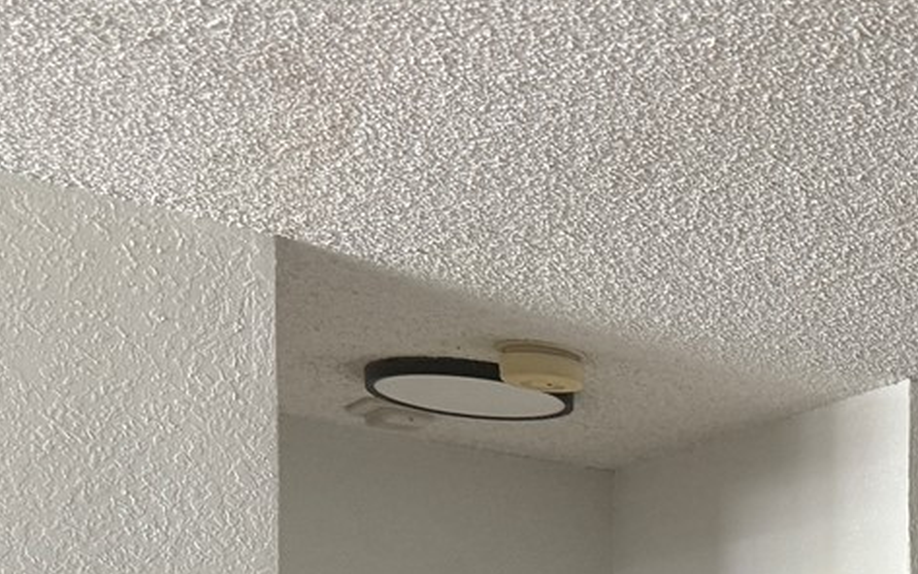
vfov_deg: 13.3
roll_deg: +0.5
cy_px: 1109
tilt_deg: -2.9
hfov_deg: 19.8
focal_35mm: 86
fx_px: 2152
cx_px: 1485
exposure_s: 1/68
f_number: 1.78
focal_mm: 6.76
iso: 200
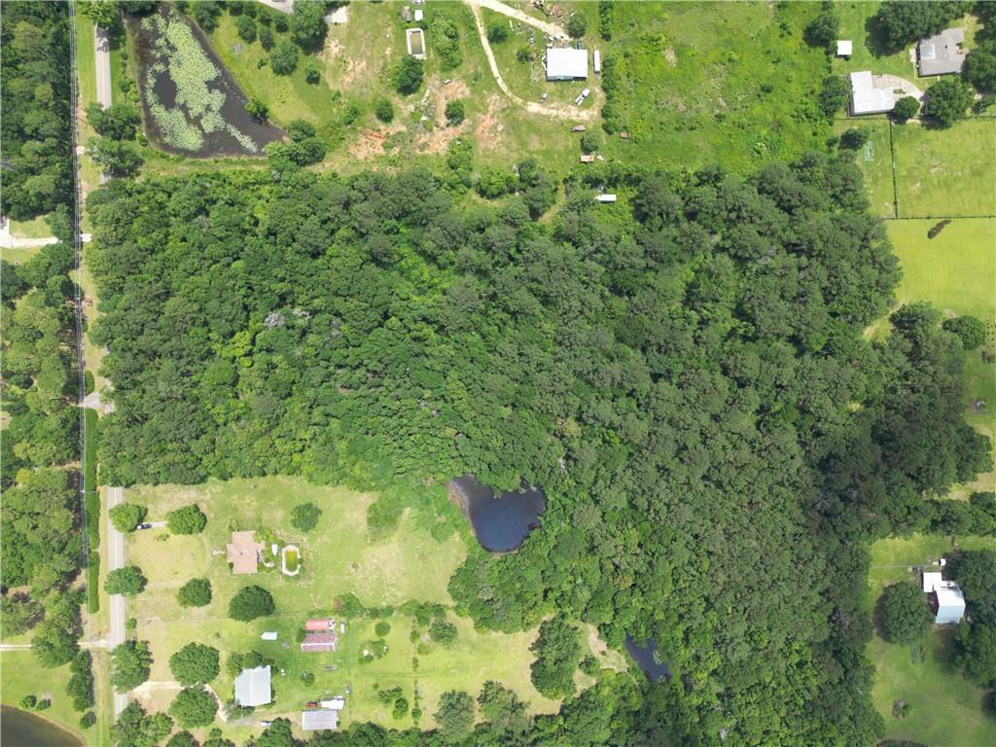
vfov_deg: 56.8
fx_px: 691
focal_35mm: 24
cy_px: 374
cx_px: 498
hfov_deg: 71.6
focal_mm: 6.72
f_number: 1.7
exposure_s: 1/1250
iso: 110
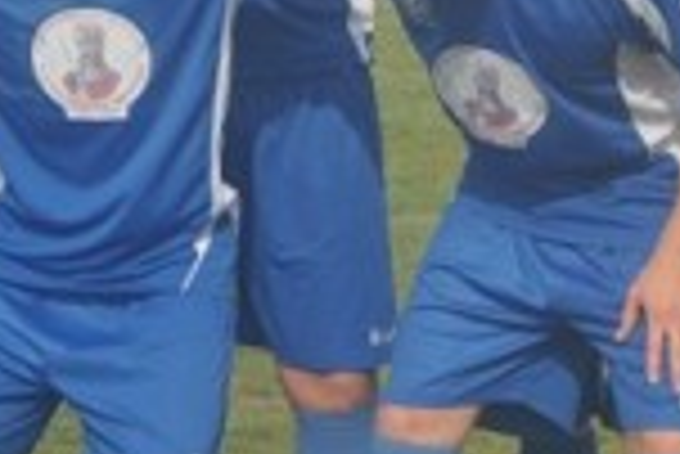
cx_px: -140
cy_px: -243
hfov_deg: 6.8
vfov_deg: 4.5
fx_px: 5691
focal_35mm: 301
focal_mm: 46
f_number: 8
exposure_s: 1/250
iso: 100
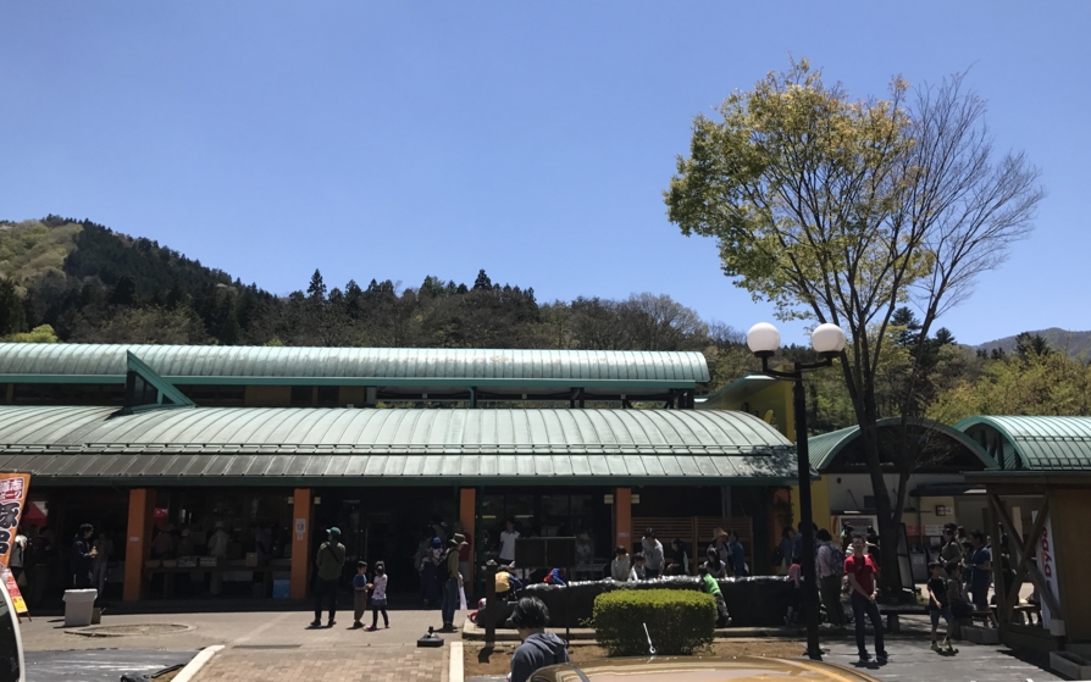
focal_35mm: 34
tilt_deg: +12.2
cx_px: 604
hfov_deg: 56.6
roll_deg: +0.7
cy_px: 300
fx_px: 1011
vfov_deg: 37.2
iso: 20
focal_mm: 3.99
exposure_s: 1/2591
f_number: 1.8
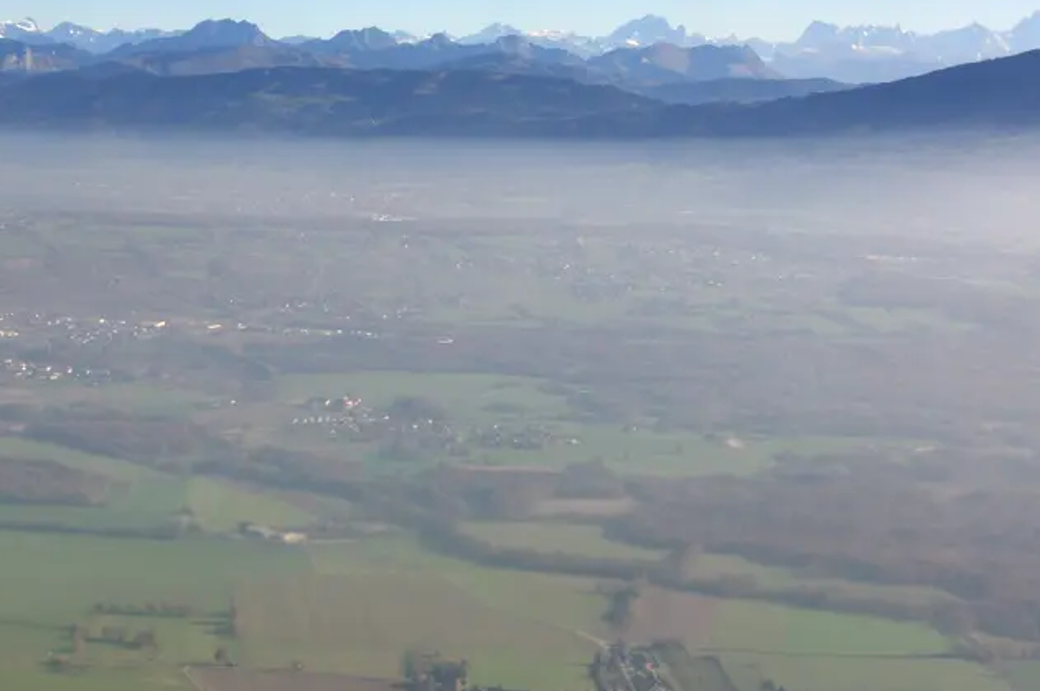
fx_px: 2193
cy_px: 460
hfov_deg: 25.8
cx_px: 92
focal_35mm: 76
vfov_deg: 17.8
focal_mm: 25
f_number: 10
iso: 200
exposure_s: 1/200
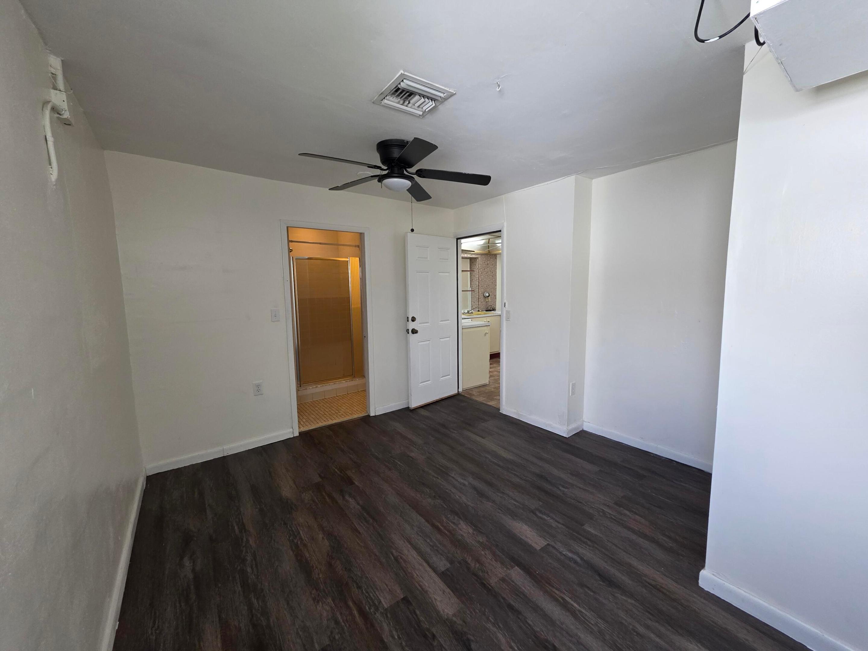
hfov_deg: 106.2
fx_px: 326
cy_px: 326
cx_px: 434
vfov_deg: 89.9
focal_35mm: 13
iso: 250
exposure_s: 1/120
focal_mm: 2.2
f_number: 1.9
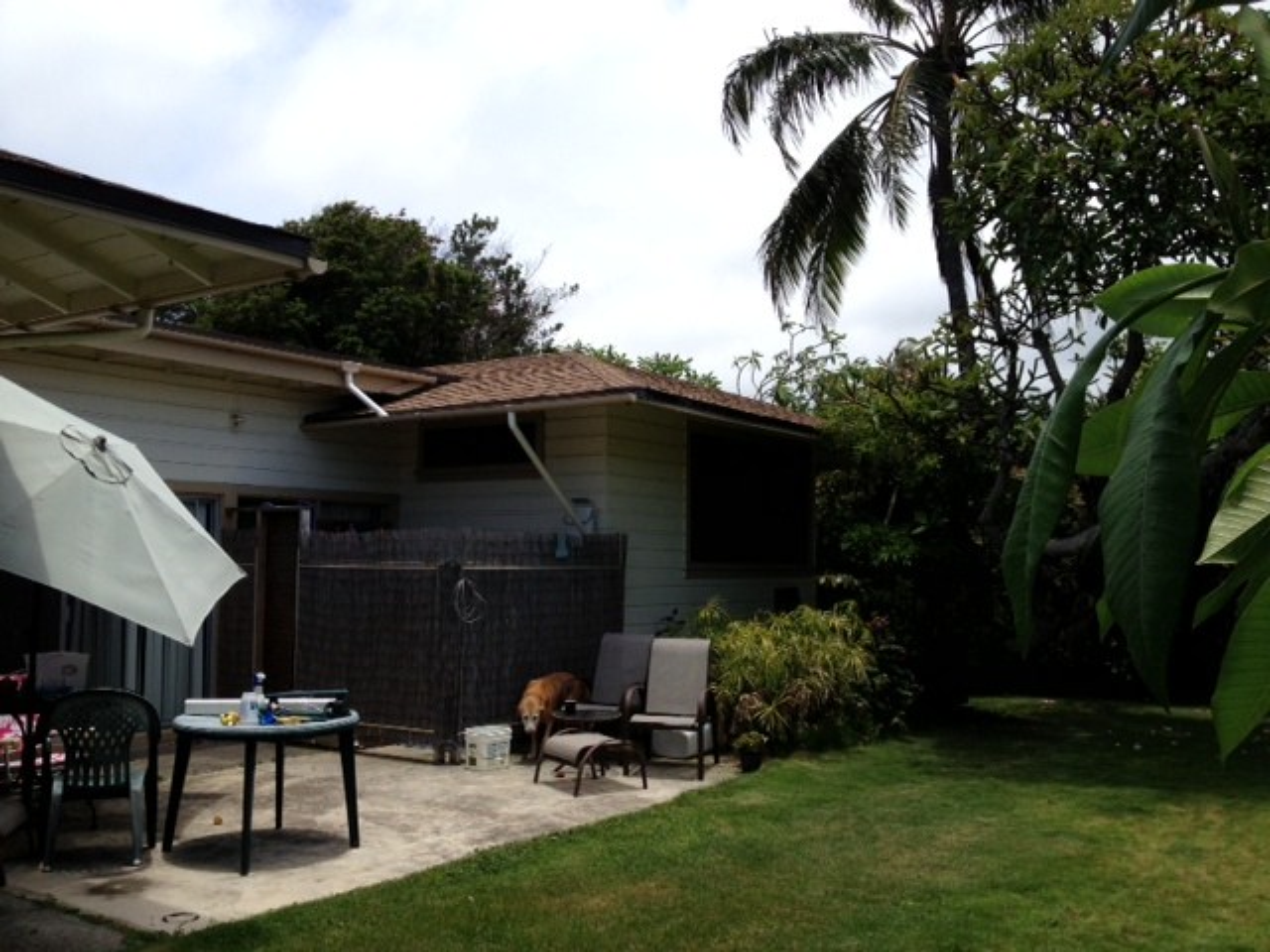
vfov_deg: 40.7
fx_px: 1284
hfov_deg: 52.6
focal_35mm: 35
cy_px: 476
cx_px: 635
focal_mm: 4.28
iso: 50
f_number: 2.4
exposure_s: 1/1842
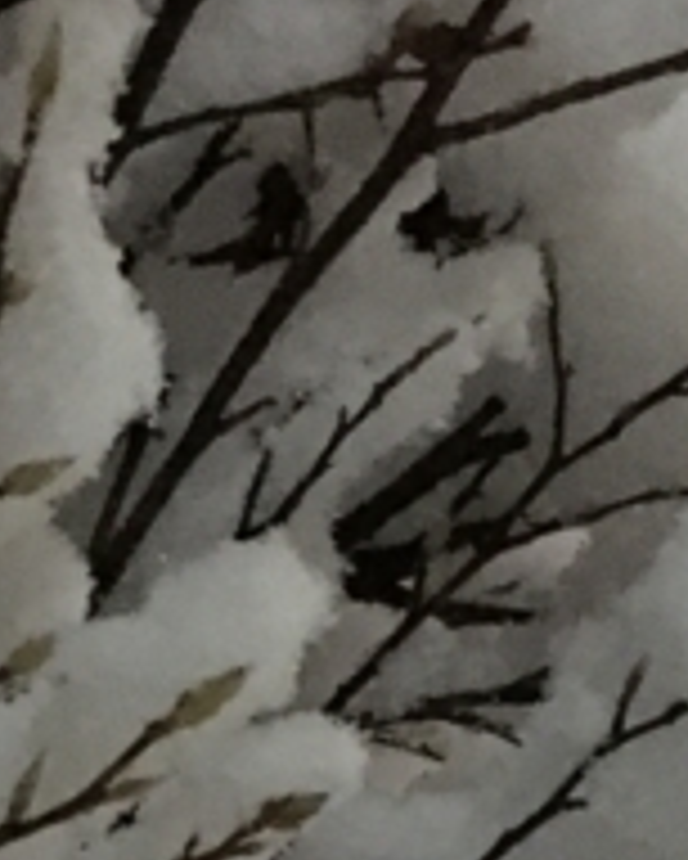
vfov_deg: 11.9
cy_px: 1405
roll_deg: -14.0
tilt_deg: +30.1
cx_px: 333
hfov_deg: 10.2
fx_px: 3866
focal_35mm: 152
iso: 1000
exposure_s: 1/15
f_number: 2.2
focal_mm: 4.15
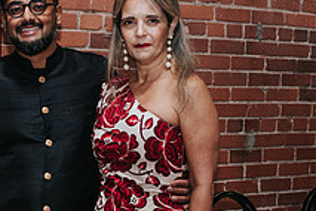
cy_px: 185
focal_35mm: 109
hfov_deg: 18.1
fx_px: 957
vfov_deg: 12.5
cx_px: -35
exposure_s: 1/200
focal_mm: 35
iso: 800
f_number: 4
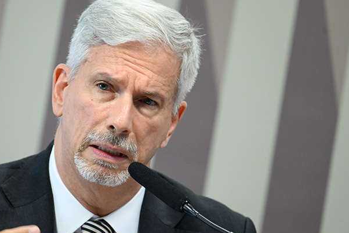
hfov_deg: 3.6
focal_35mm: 570
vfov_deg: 2.4
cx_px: 129
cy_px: 137
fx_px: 5528
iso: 4000
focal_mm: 400
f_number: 4.5
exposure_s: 1/160
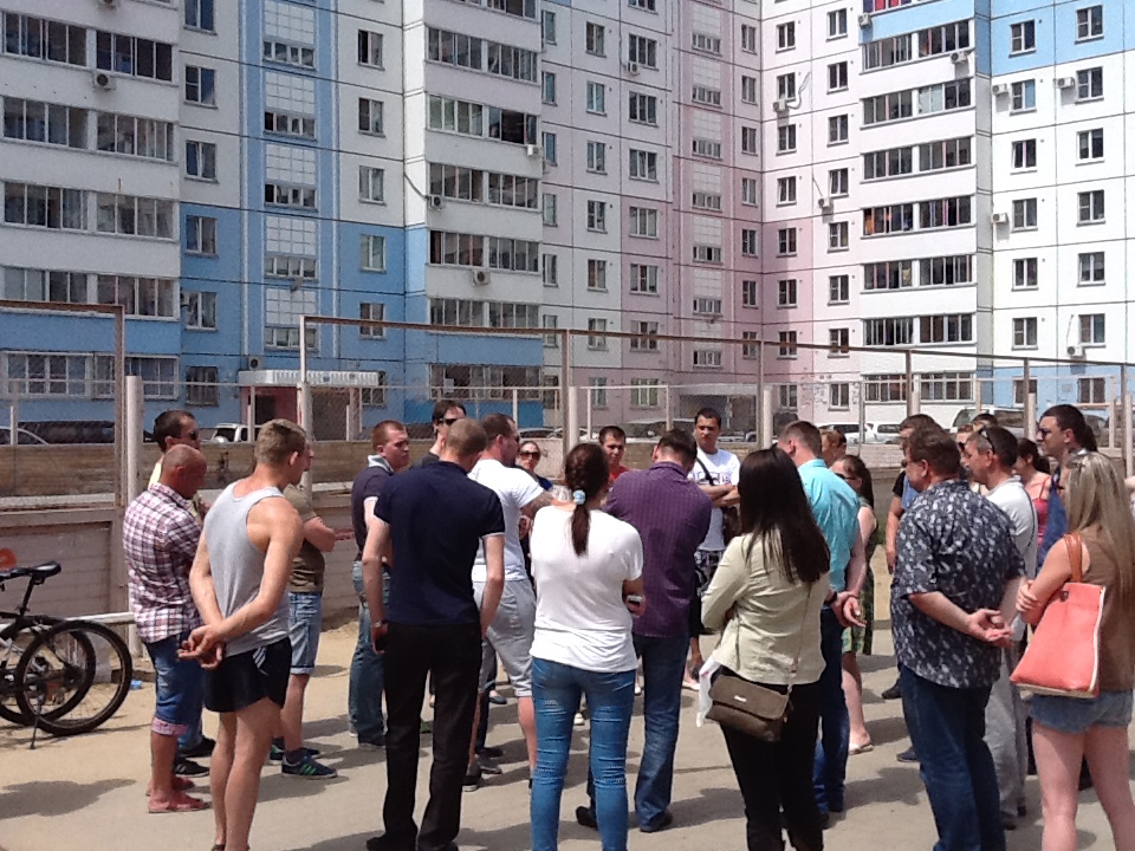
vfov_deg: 32.9
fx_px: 1443
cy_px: 426
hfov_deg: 42.9
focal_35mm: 44
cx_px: 568
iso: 40
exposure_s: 1/1783
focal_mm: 2.03
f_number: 2.4
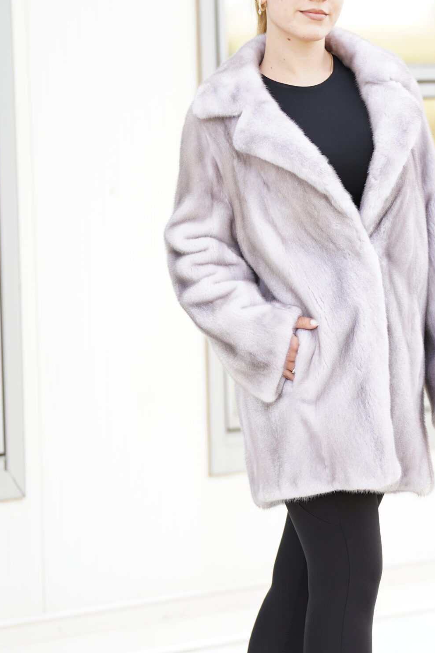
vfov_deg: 7.0
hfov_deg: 4.6
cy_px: 357
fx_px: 5365
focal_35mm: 296
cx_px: 288
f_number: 2.8
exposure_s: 1/250
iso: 200
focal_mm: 171
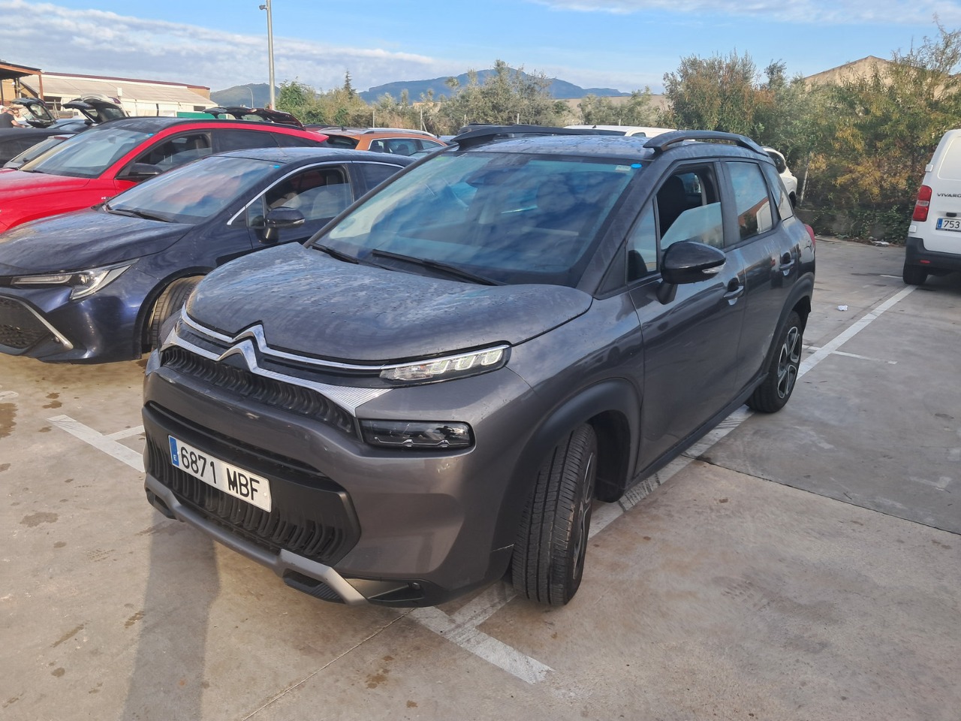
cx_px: 480
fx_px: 750
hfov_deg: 65.3
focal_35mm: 27
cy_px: 360
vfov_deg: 51.4
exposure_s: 1/136
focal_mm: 4
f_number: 1.8
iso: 50
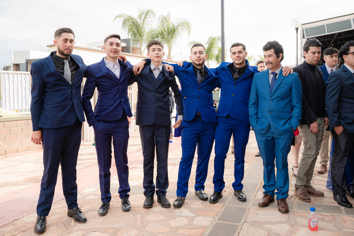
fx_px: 303
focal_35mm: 31
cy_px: 106
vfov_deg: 42.4
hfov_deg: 60.5
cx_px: 177
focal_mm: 28
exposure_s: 1/2500
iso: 2000
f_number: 5
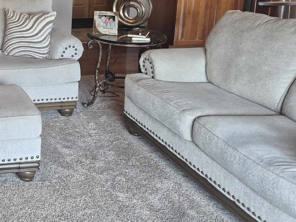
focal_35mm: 52
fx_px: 445
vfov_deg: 27.0
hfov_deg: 32.3
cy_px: 18
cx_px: -32
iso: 200
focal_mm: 5.4
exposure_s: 1/120
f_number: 1.8
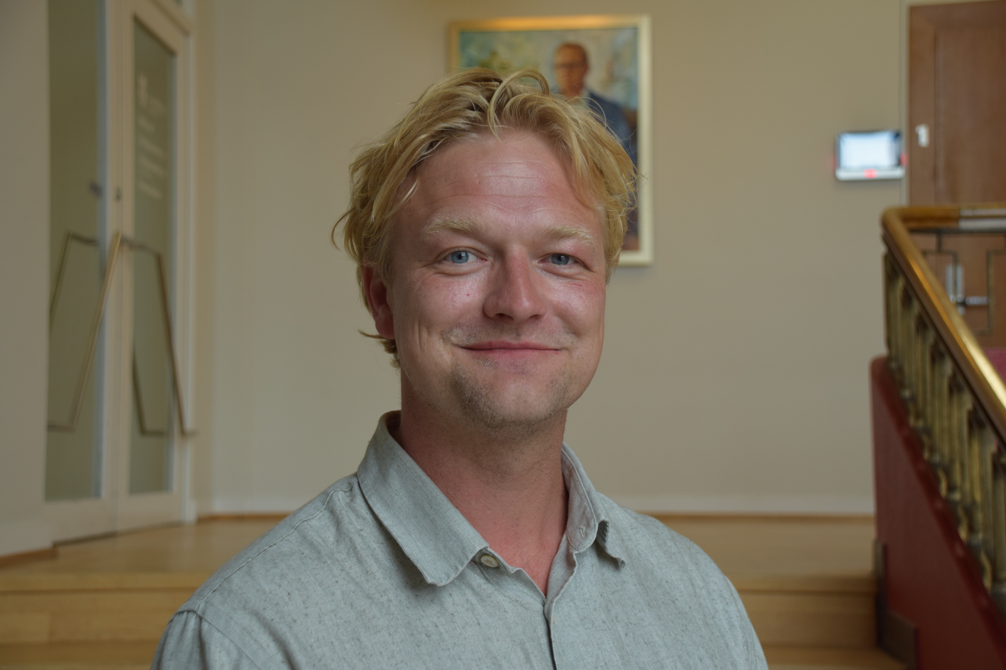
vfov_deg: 23.8
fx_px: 1593
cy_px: 335
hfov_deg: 35.1
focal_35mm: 57
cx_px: 503
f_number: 4.5
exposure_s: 1/60
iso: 500
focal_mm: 38
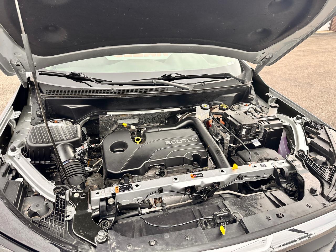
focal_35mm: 24
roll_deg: -0.1
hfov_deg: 71.6
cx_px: 168
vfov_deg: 56.8
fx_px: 233
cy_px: 126
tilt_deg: -25.6
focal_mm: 6.86
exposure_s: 1/580
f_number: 1.78
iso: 80
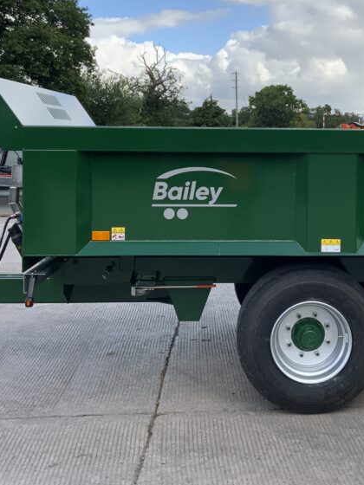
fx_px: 743
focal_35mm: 53
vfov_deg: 35.8
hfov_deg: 27.1
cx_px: 276
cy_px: 165
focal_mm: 3
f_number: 1.8
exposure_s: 1/1015
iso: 16
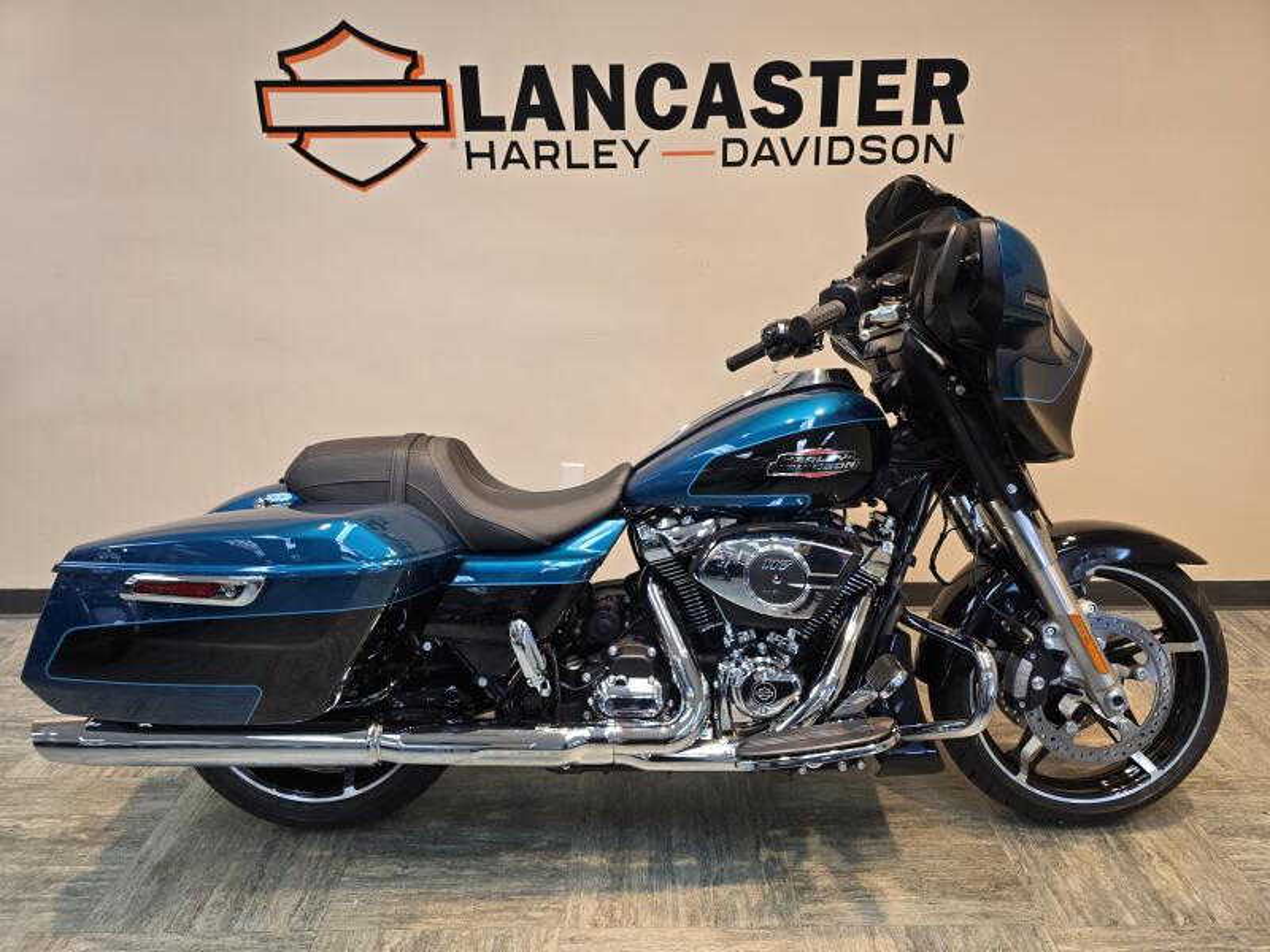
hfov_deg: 73.9
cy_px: 476
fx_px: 844
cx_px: 635
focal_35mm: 23
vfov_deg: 58.9
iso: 160
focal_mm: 6.3
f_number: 1.7
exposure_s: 1/120
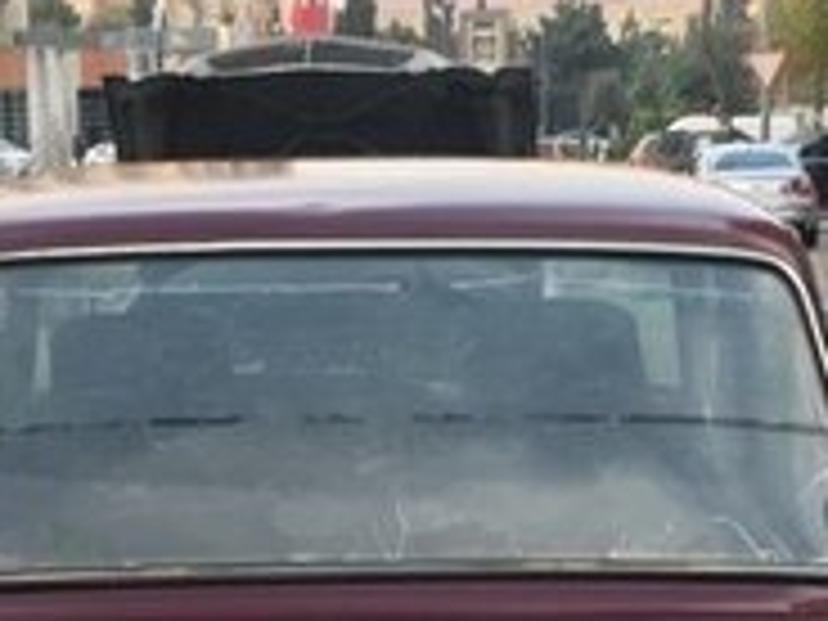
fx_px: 2488
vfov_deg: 13.6
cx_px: 459
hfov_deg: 18.9
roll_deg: +0.8
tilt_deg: -15.6
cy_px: 844
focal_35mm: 104
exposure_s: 1/50
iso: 25
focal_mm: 4.15
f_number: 2.2
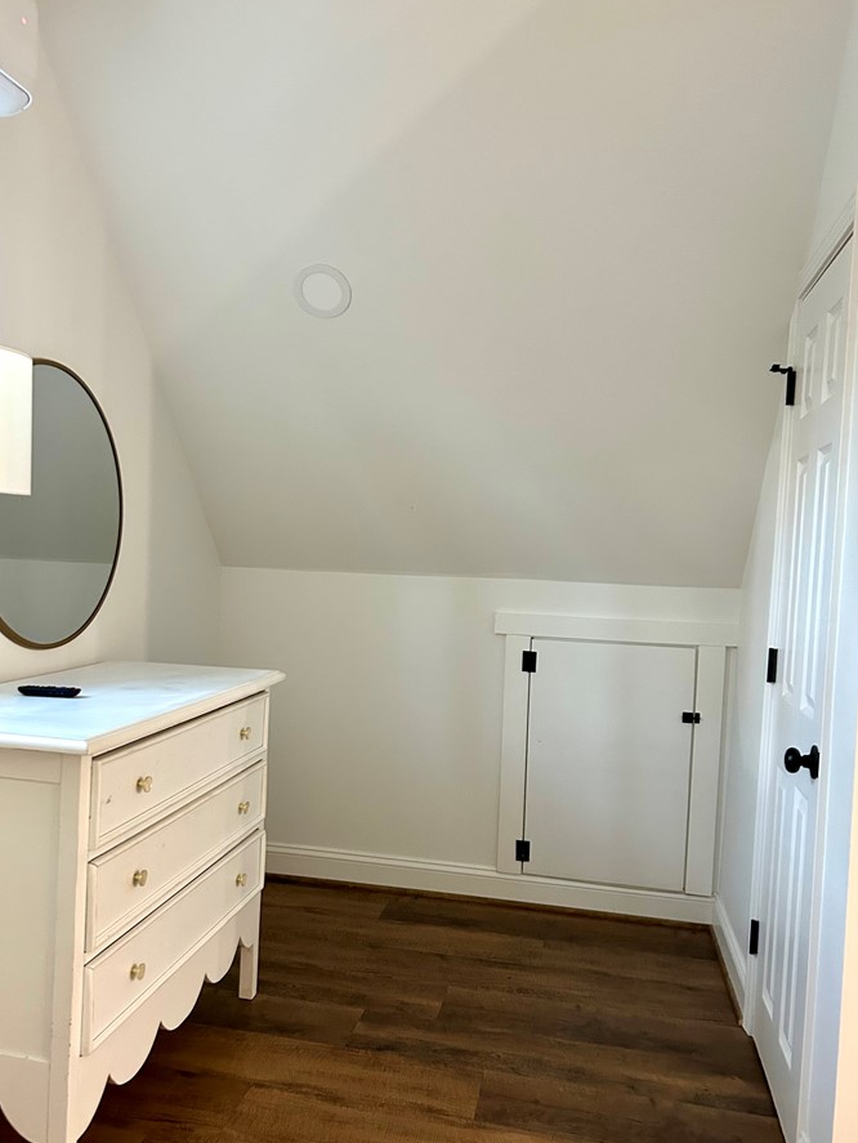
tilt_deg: -3.0
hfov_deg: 46.7
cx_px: 371
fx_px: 991
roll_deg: -2.5
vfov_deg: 59.9
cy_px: 585
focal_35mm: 30
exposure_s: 1/60
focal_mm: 5.7
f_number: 1.5
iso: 320
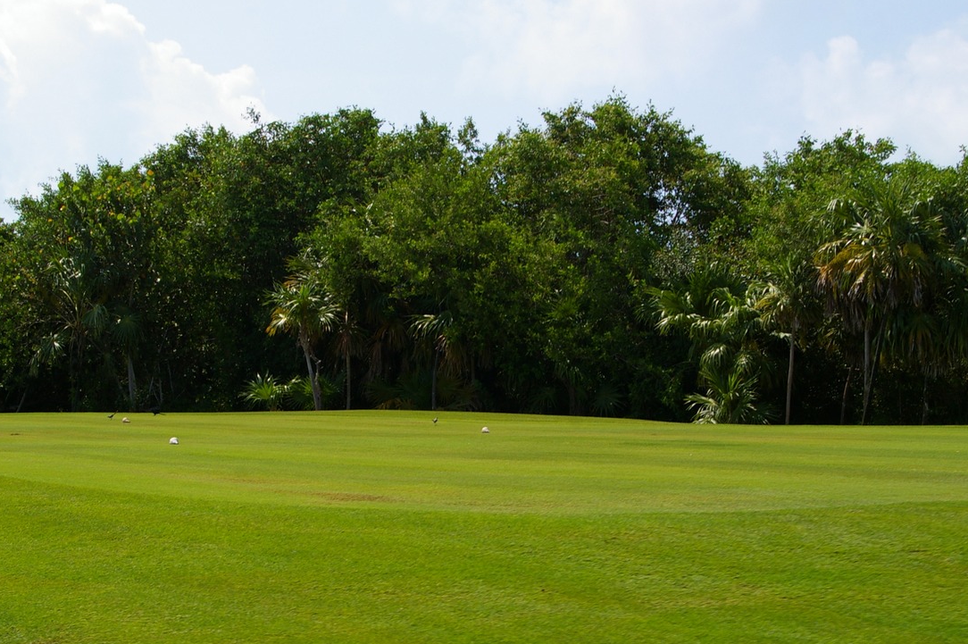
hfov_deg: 32.4
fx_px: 1666
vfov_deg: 21.8
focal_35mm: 62
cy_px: 382
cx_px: 418
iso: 200
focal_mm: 28
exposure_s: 1/250
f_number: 11
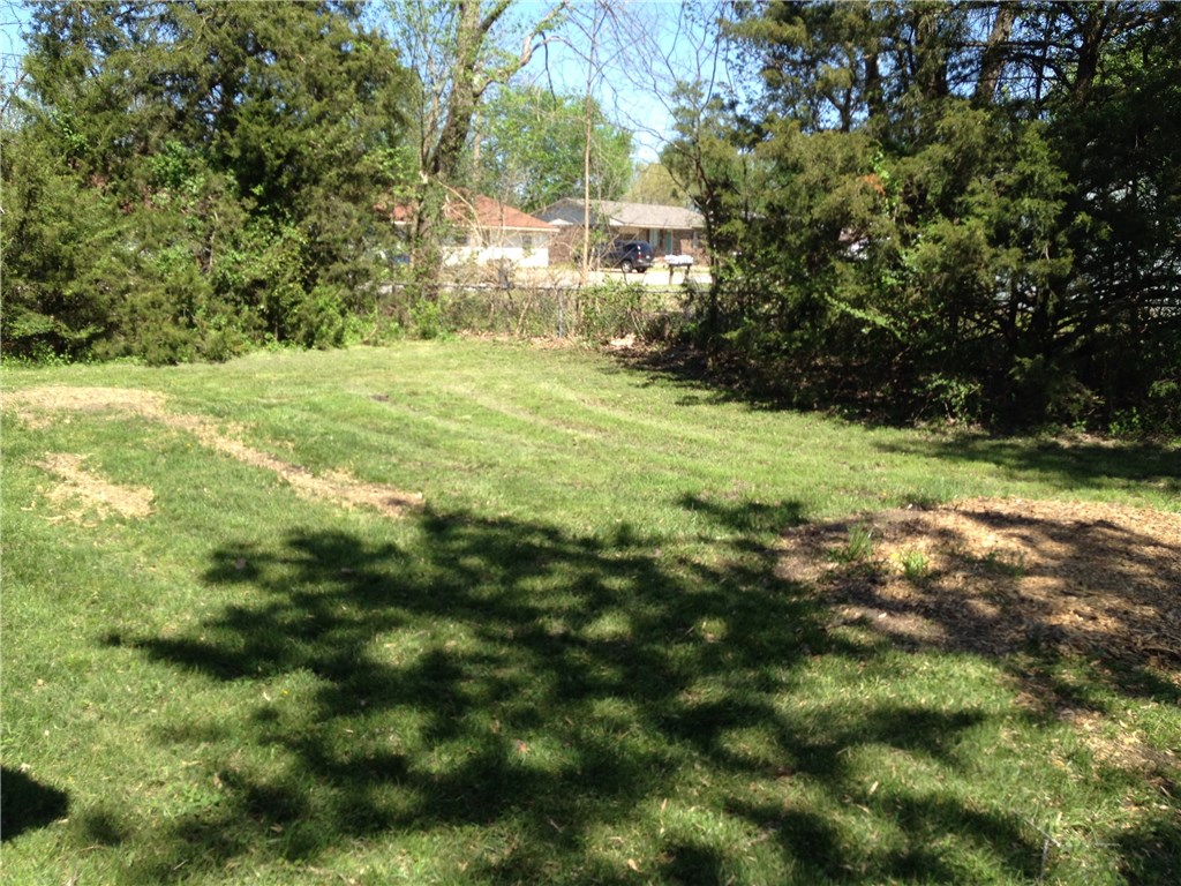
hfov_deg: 52.6
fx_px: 1194
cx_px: 590
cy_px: 443
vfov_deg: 40.7
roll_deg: +3.1
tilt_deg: -12.9
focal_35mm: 35
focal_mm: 4.28
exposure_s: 1/657
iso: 50
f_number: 2.4
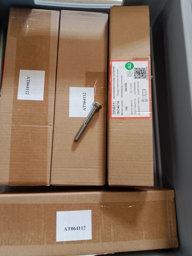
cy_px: 128
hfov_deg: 51.4
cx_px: 96
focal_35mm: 27
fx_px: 200
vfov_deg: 65.3
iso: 725
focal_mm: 3.65
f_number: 2.2
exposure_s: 1/20
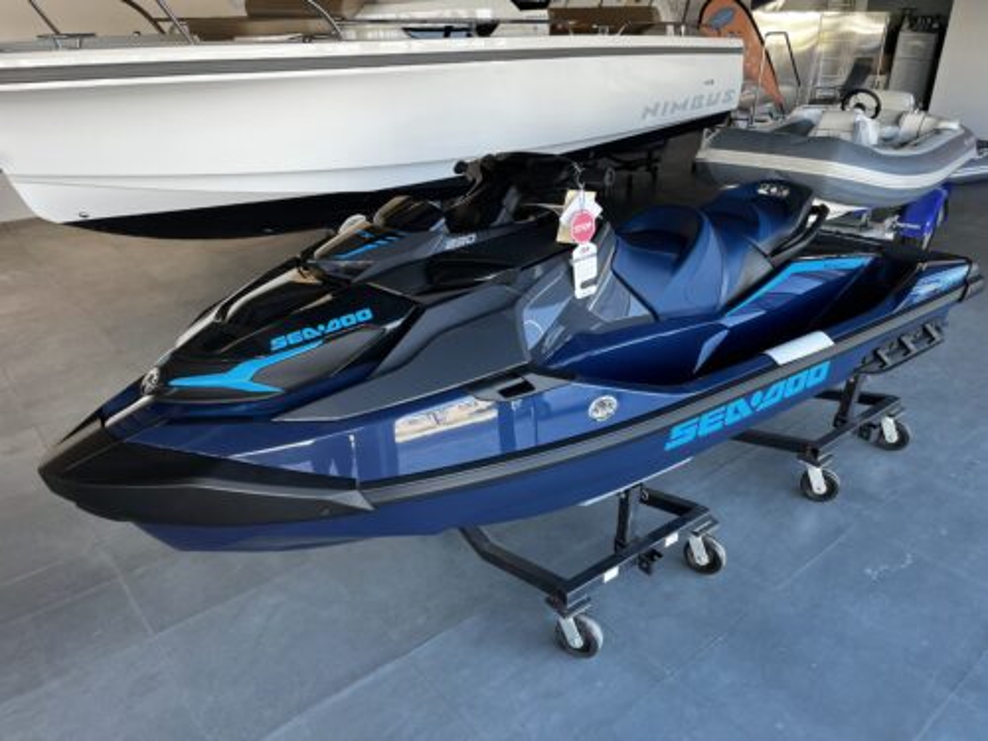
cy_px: 370
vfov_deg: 53.1
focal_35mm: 26
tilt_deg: -26.7
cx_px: 494
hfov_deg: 67.3
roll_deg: +0.0
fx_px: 742
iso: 50
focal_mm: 5.1
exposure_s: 1/100
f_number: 1.6
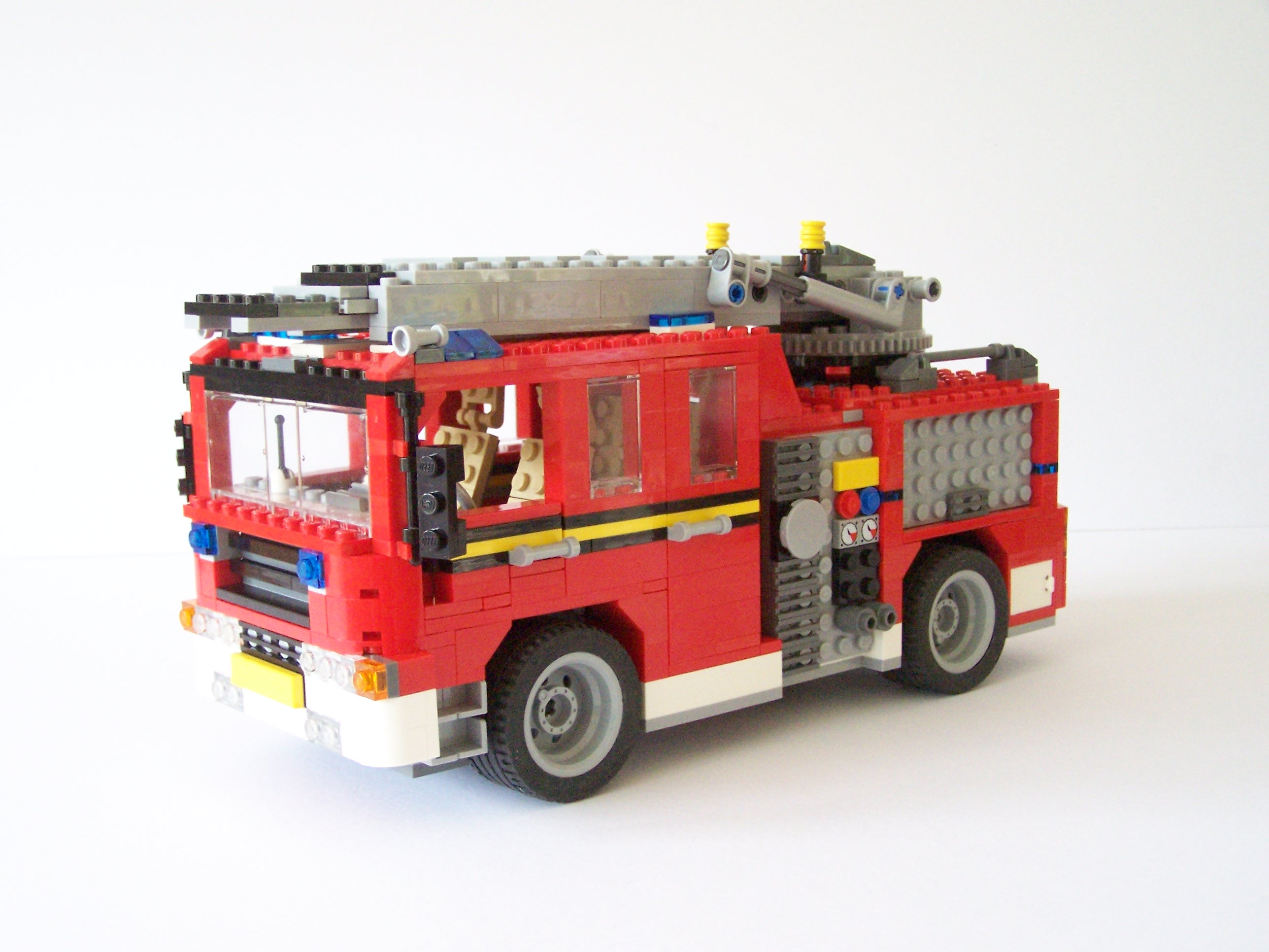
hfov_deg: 39.7
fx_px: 1760
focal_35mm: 48
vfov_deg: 30.3
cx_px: 634
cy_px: 476
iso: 400
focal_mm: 8
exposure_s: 1/90
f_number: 3
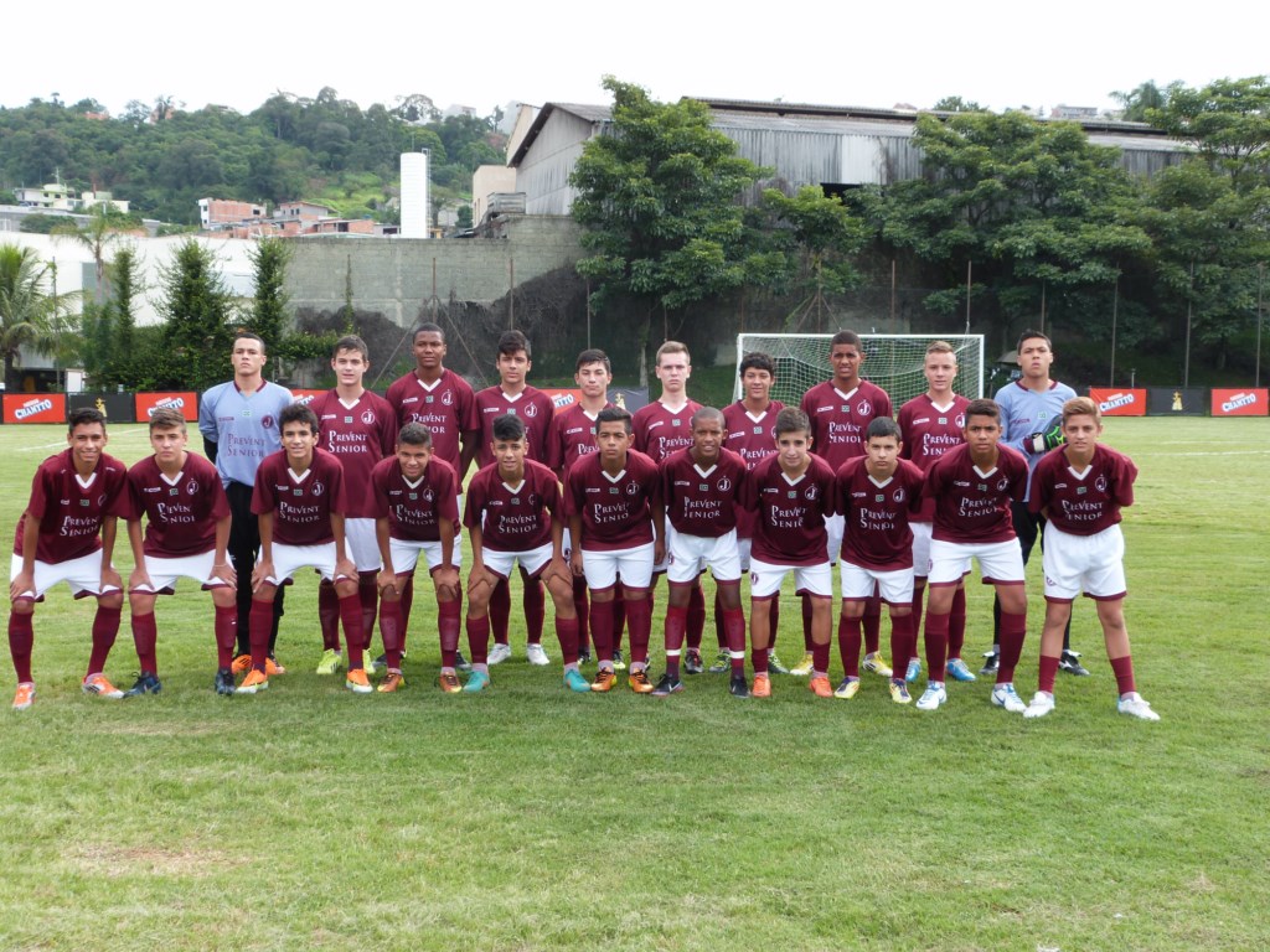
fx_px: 1578
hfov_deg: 43.9
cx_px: 635
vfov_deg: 33.6
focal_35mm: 43
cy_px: 476
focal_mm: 7.6
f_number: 4
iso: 100
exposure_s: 1/125
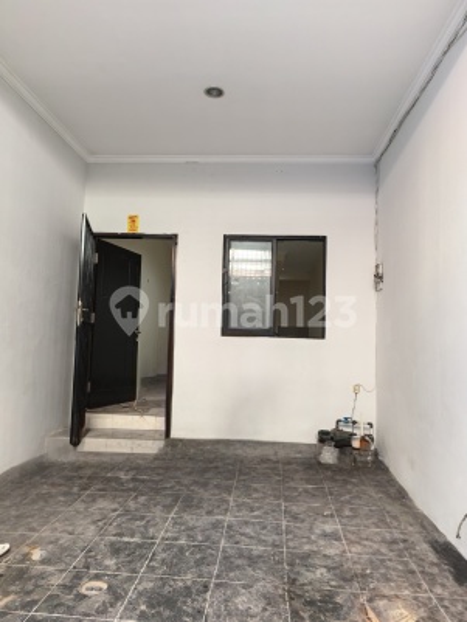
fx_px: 431
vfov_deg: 71.6
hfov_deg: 56.8
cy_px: 311
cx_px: 234
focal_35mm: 24
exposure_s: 1/100
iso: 80
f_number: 1.6
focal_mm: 8.5
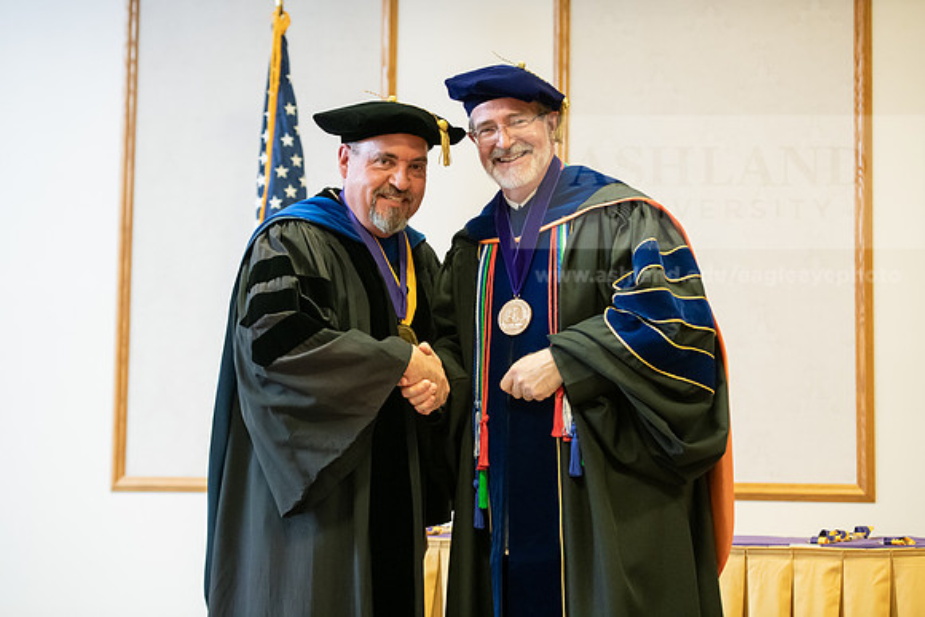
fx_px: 2056
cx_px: 462
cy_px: 308
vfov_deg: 17.1
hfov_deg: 25.4
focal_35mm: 80
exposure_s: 1/200
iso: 2500
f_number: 3.5
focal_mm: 80
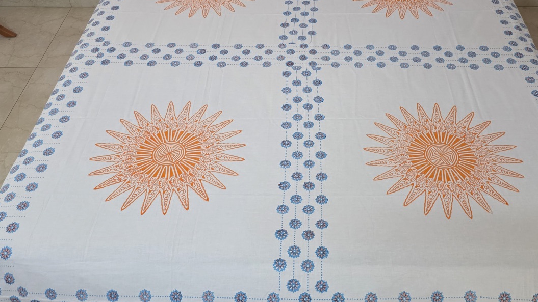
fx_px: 542
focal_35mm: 38
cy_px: 112
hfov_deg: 52.7
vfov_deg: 31.0
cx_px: 301
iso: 640
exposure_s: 1/100
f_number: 1.7
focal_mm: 6.3
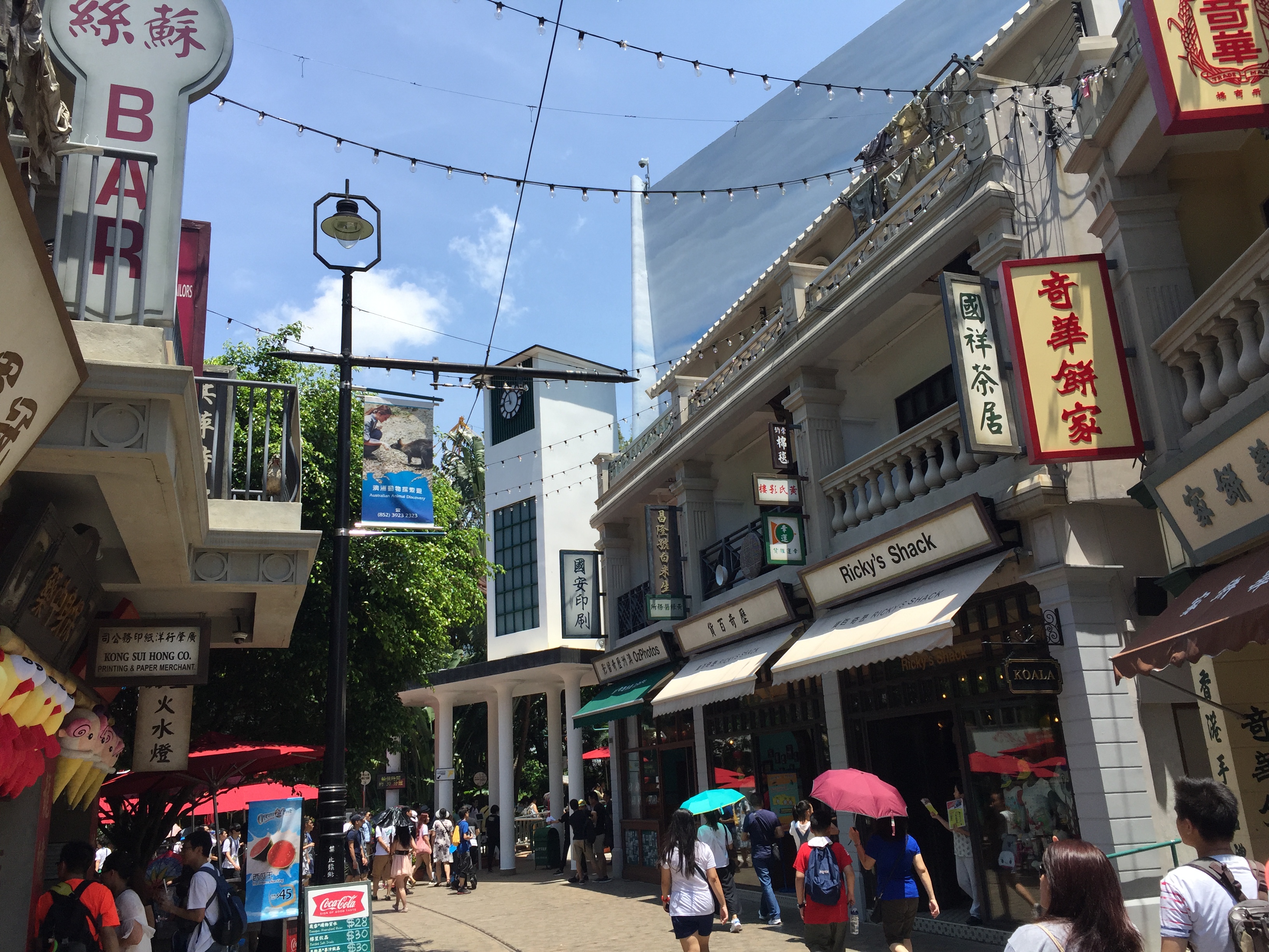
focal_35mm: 29
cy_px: 476
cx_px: 634
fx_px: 1063
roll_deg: +1.1
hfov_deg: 61.7
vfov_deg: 48.2
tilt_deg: +19.3
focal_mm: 4.15
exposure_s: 1/1582
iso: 32
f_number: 2.2
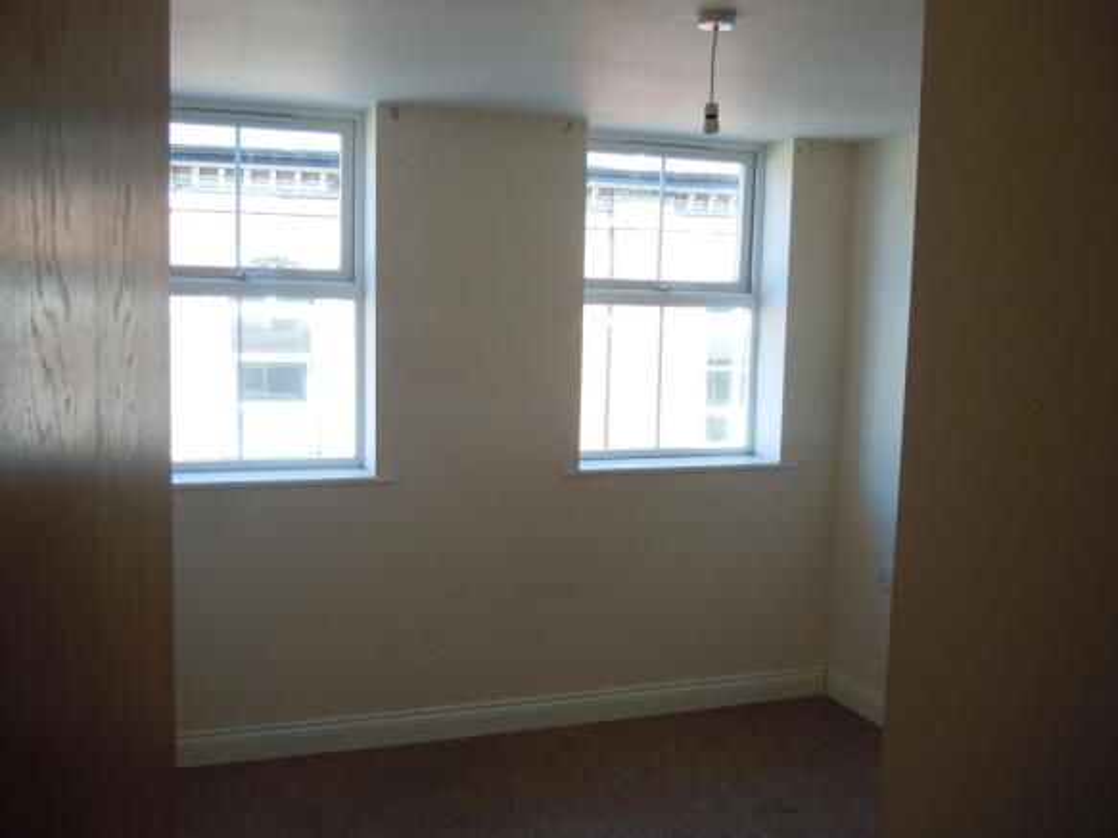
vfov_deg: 41.8
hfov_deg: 54.0
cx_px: 559
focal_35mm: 34
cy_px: 419
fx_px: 1098
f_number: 3.6
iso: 160
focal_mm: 6.2
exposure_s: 1/60
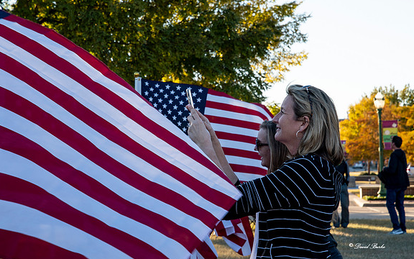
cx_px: 215
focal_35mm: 94
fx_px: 1061
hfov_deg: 22.1
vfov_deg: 13.9
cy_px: 119
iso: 100
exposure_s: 1/100
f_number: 8
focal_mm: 56
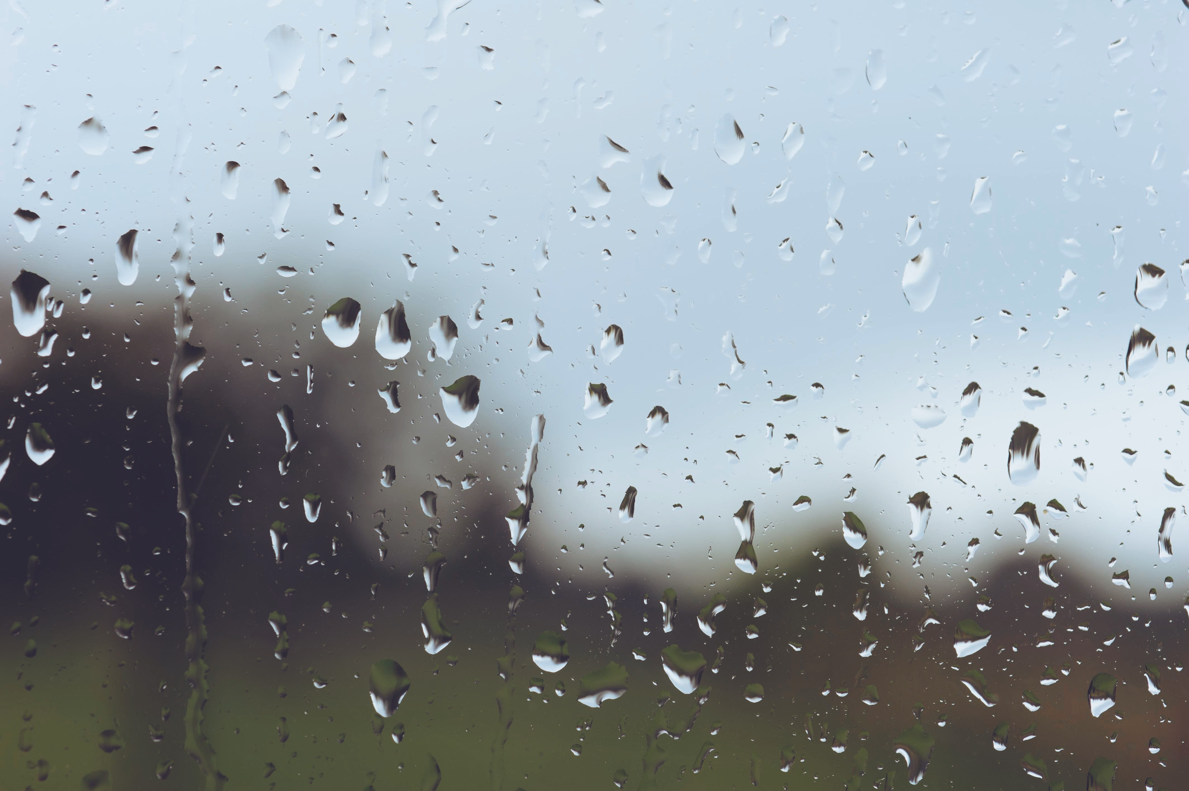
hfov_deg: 33.4
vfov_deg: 22.6
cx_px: 594
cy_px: 396
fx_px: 1980
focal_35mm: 60
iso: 200
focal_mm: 60
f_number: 8
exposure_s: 1/180
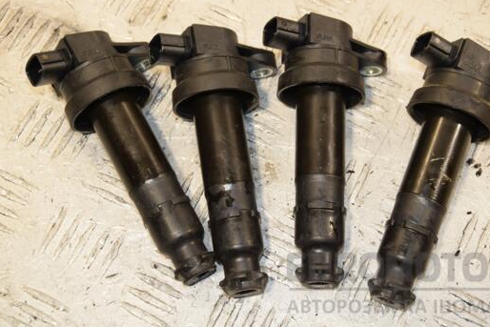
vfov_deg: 16.3
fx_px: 1144
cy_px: 140
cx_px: 269
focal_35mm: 84
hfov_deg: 24.2
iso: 800
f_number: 7.1
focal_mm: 48
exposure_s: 1/200
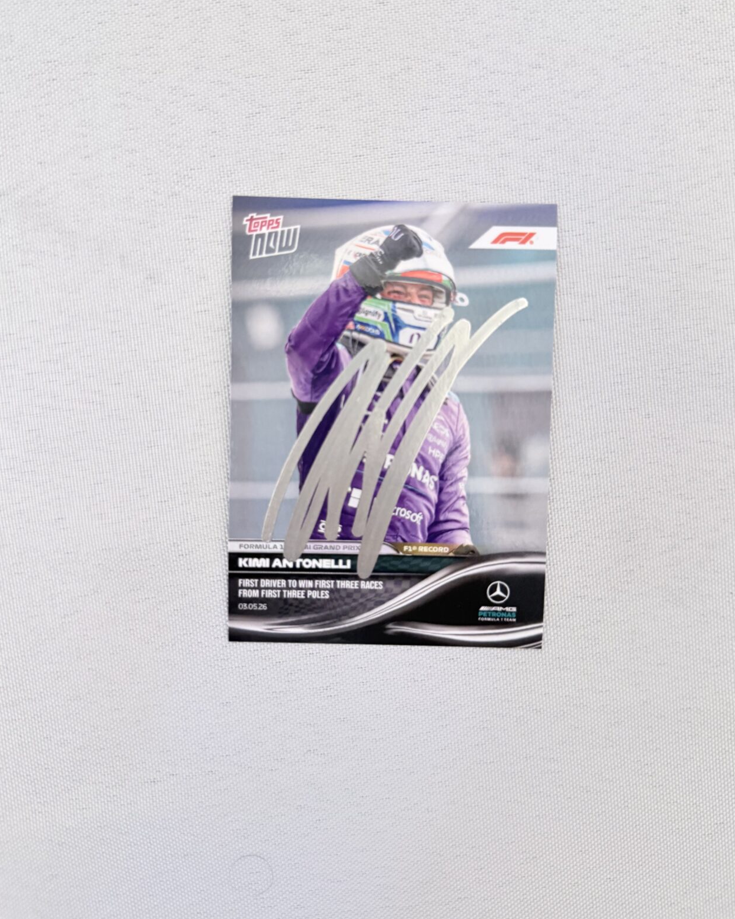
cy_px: 392
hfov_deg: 53.1
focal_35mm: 27
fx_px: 734
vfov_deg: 63.8
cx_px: 385
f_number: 1.78
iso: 500
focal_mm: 6.76
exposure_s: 1/50
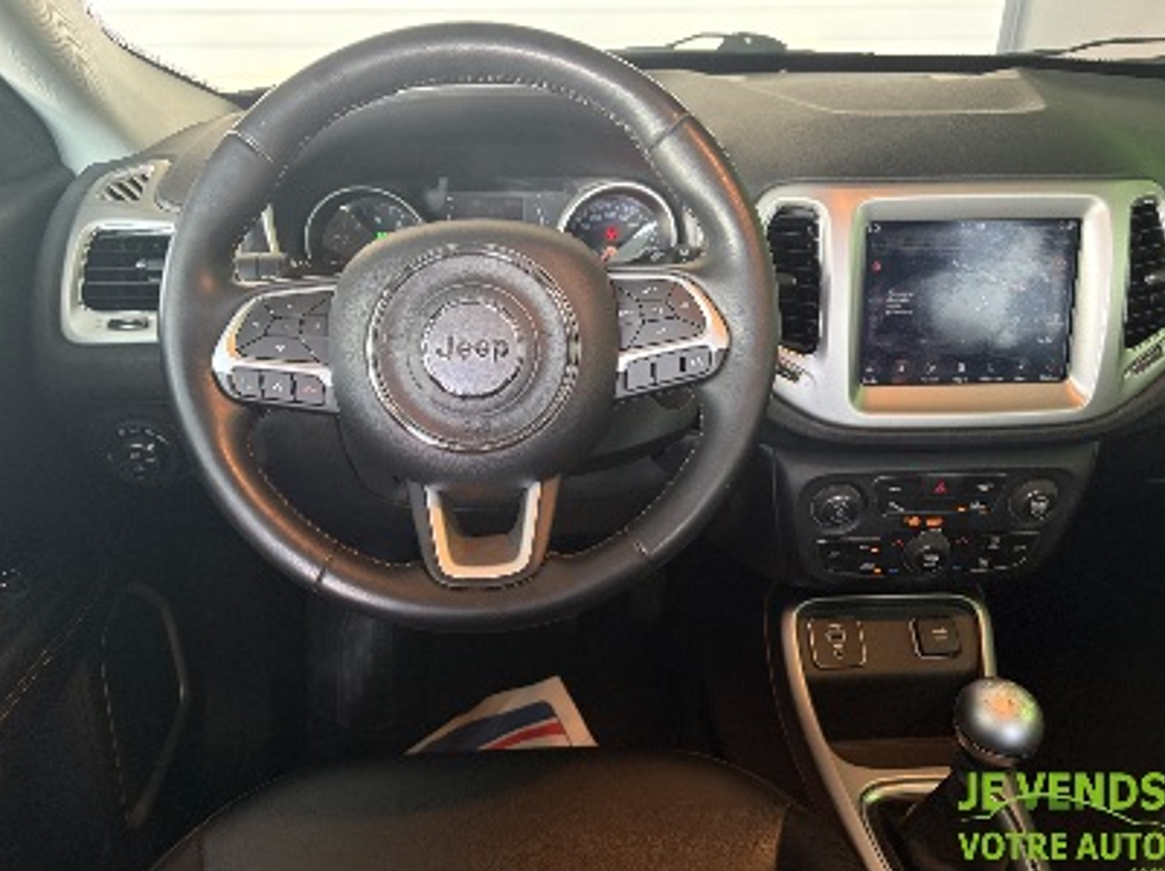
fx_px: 908
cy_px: 430
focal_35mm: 27
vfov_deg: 51.3
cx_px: 578
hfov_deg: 65.4
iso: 640
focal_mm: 5.96
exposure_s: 1/40
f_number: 1.6
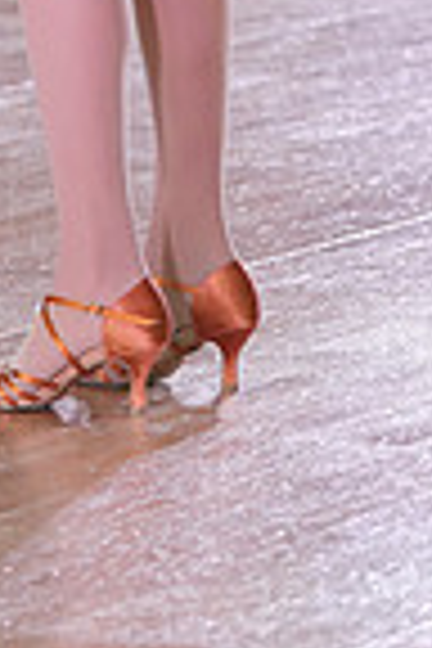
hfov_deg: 3.2
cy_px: -598
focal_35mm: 435
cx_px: -155
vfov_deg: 4.7
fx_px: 7829
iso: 1600
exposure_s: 1/320
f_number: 4
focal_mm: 108
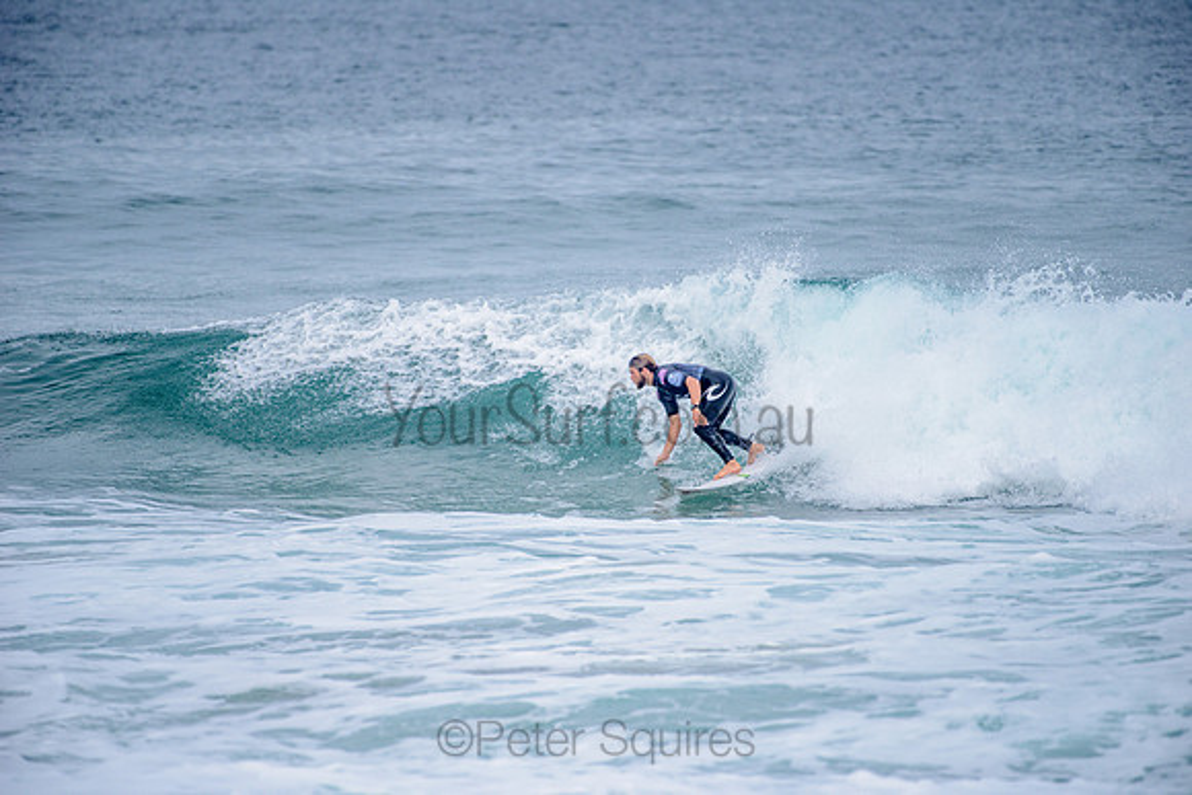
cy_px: 398
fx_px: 16559
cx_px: 596
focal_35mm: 500
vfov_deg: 2.8
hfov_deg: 4.1
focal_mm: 500
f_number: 5.6
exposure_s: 1/2000
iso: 250
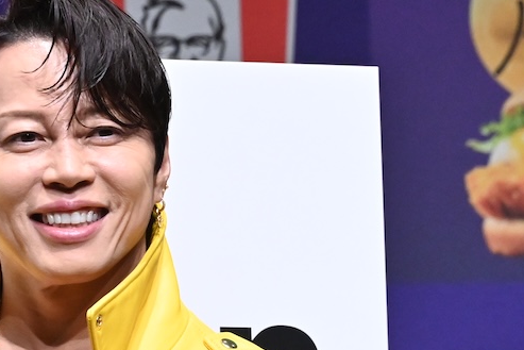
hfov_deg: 2.3
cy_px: 287
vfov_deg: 1.5
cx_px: 50
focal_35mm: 913
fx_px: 13292
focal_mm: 300
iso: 6400
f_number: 9
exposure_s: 1/640
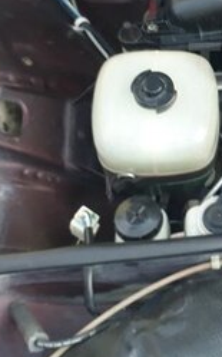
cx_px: 335
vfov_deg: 26.6
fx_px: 738
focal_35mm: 76
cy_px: 64
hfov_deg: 15.7
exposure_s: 1/50
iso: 40
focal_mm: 3.6
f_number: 1.9
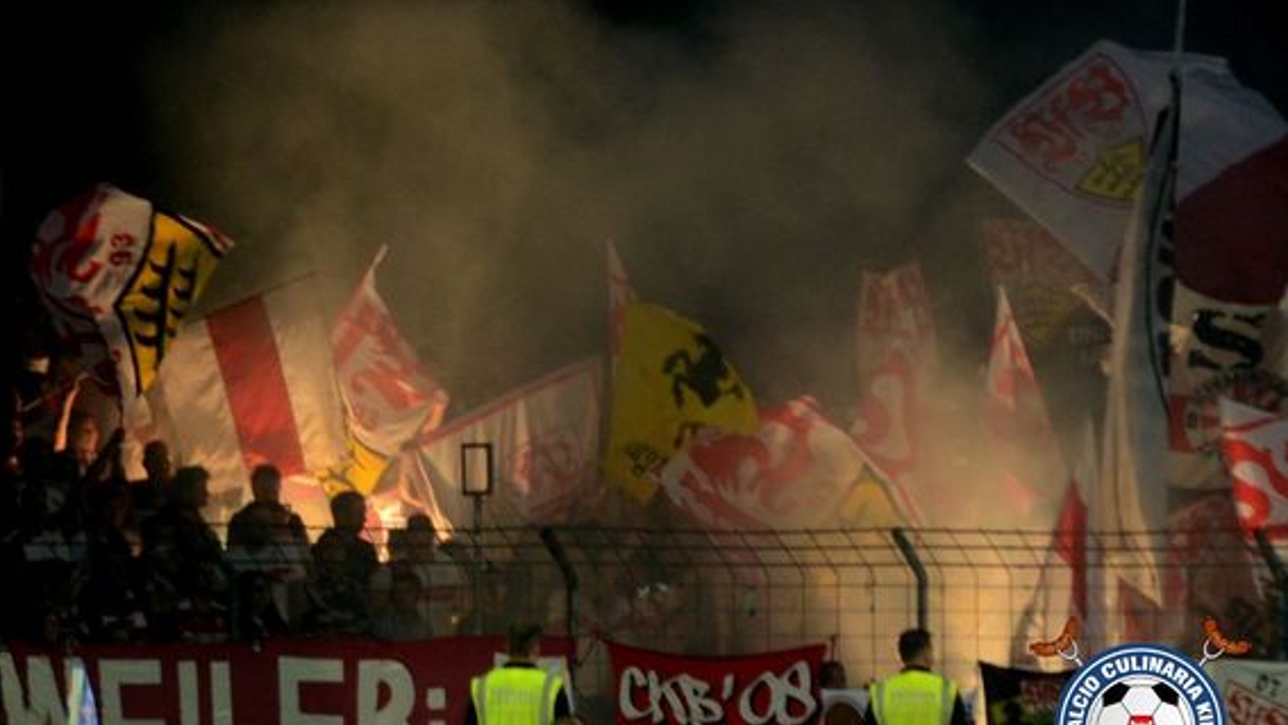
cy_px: 430
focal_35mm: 316
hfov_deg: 6.8
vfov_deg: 3.8
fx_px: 10793
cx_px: 645
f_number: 3.2
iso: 800
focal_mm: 200
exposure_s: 1/320
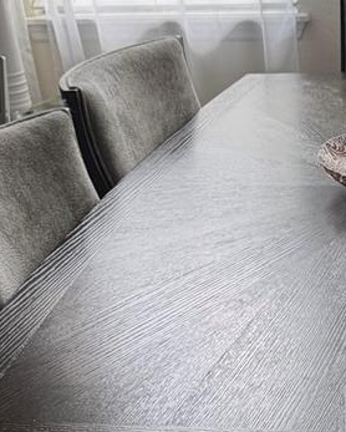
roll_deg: +3.7
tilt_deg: -26.8
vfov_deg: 23.2
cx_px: 335
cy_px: 339
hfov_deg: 18.5
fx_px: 1036
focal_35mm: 81
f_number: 1.78
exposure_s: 1/120
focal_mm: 6.76
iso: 125
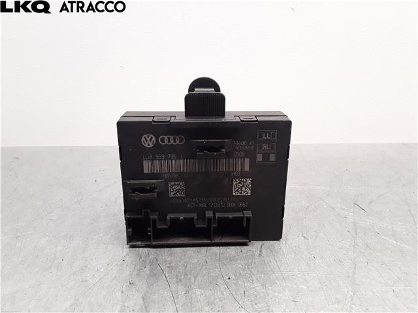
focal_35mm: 28
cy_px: 156
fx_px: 338
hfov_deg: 63.4
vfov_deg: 49.7
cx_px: 209
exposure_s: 1/100
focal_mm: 2.91
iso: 100
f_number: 1.9
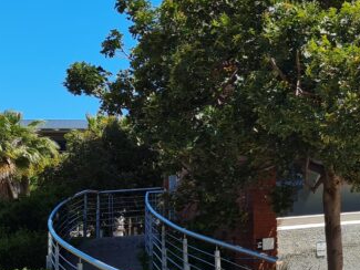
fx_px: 853
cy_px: 52
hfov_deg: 20.7
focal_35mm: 82
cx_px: 524
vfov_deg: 17.8
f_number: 1.8
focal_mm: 5.4
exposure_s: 1/1880
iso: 50
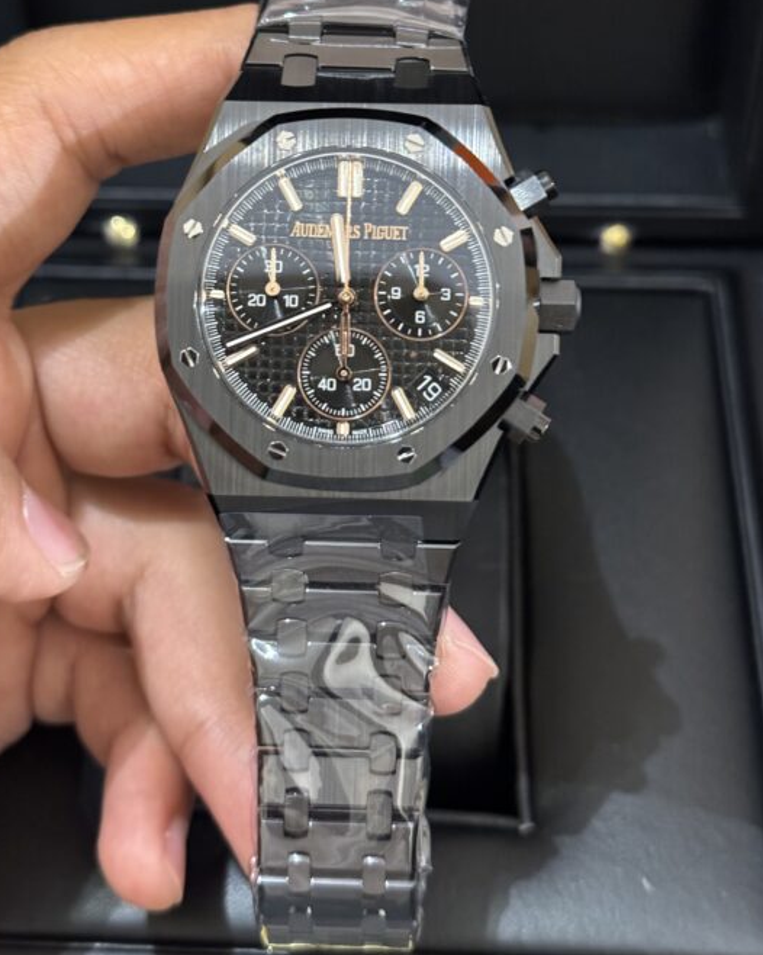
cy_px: 386
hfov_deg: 26.7
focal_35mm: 57
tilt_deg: -53.1
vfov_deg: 32.9
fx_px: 1610
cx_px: 348
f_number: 1.78
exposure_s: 1/30
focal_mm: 6.76
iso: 640
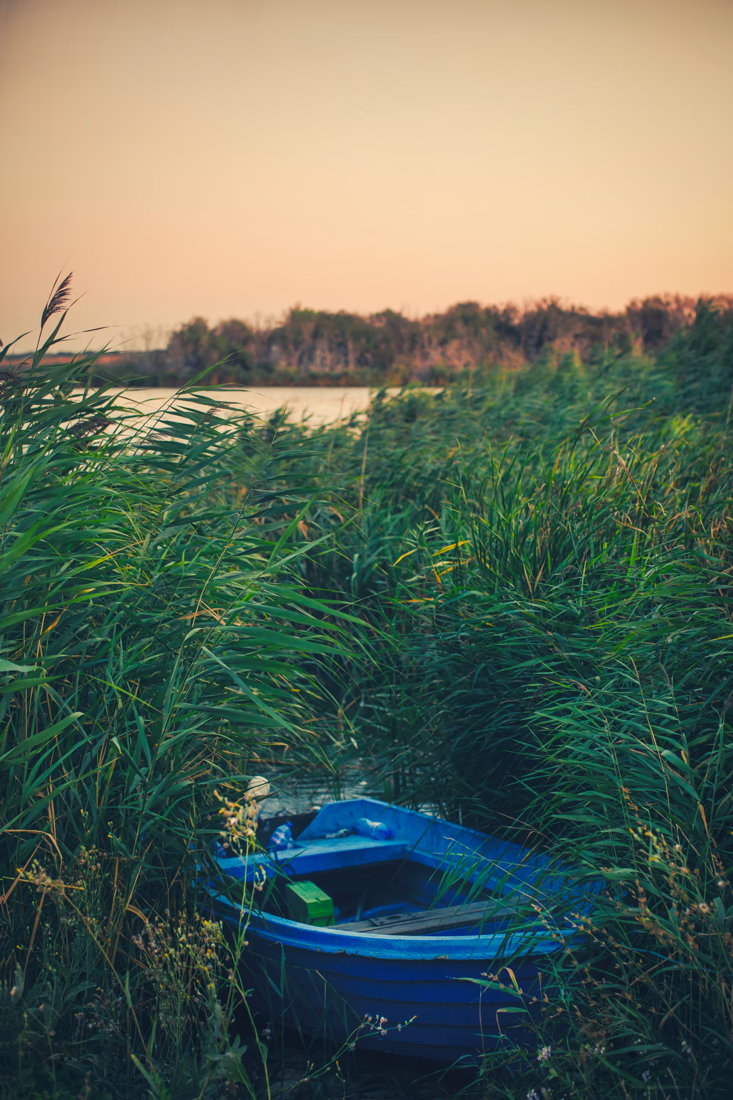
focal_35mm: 50
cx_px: 366
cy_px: 550
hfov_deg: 27.0
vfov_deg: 39.6
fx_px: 1527
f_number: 2.8
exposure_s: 1/250
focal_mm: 50
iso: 1000
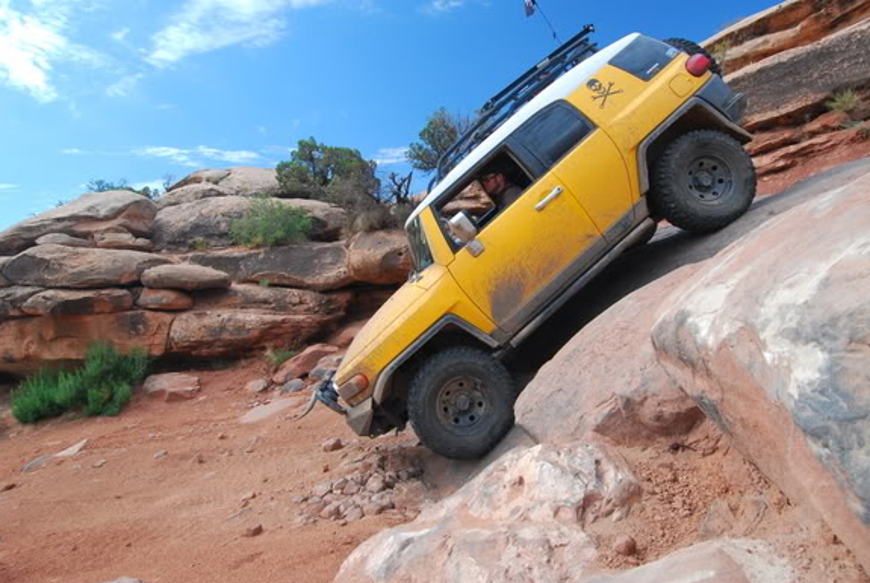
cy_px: 263
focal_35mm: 20
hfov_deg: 83.8
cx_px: 468
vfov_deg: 62.0
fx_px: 484
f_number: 8
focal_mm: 12
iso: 400
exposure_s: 1/250
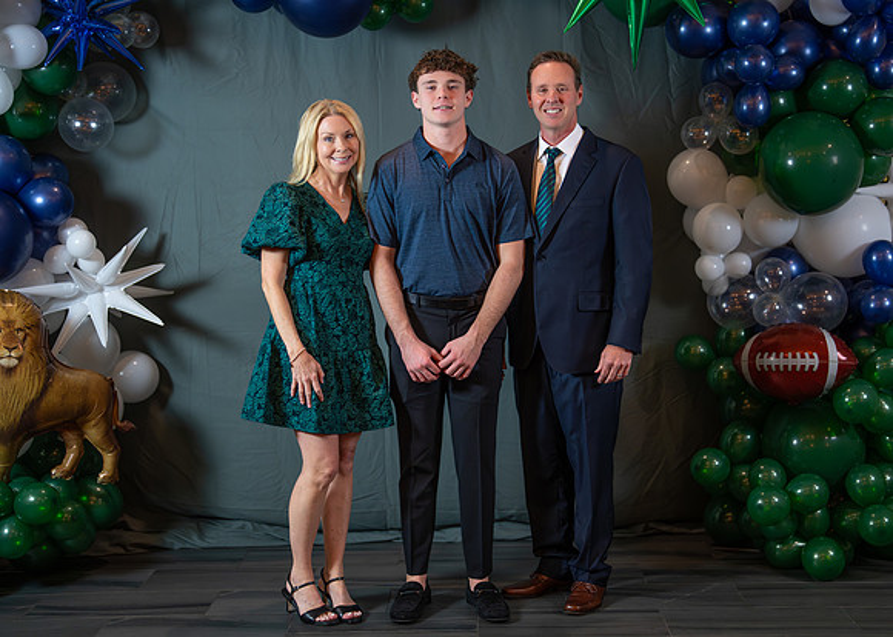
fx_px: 1382
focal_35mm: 54
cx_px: 490
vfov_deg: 26.0
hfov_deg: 35.8
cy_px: 315
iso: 1000
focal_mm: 50
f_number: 1.2
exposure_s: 1/400
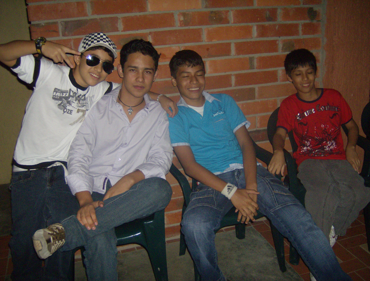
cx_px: 185
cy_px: 140
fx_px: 387
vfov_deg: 40.0
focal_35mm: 36
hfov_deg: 51.1
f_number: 2.8
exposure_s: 1/60
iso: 200
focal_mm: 6
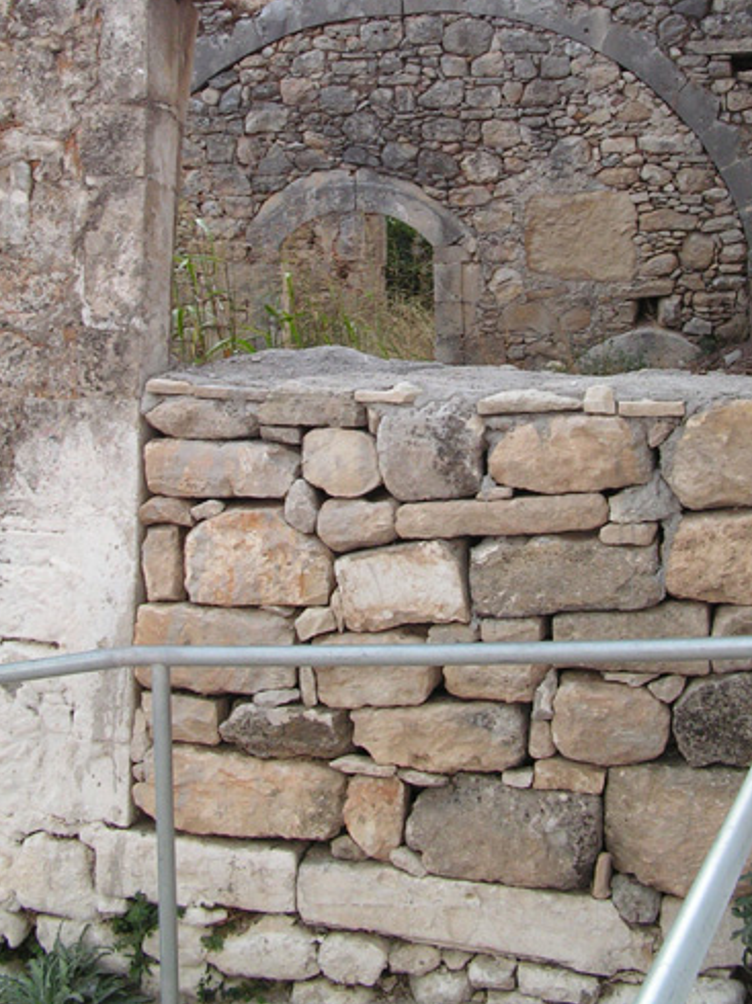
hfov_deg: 26.5
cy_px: 351
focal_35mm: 55
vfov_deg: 34.7
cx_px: 413
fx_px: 1594
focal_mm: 6.3
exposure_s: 1/50
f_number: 5
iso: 80
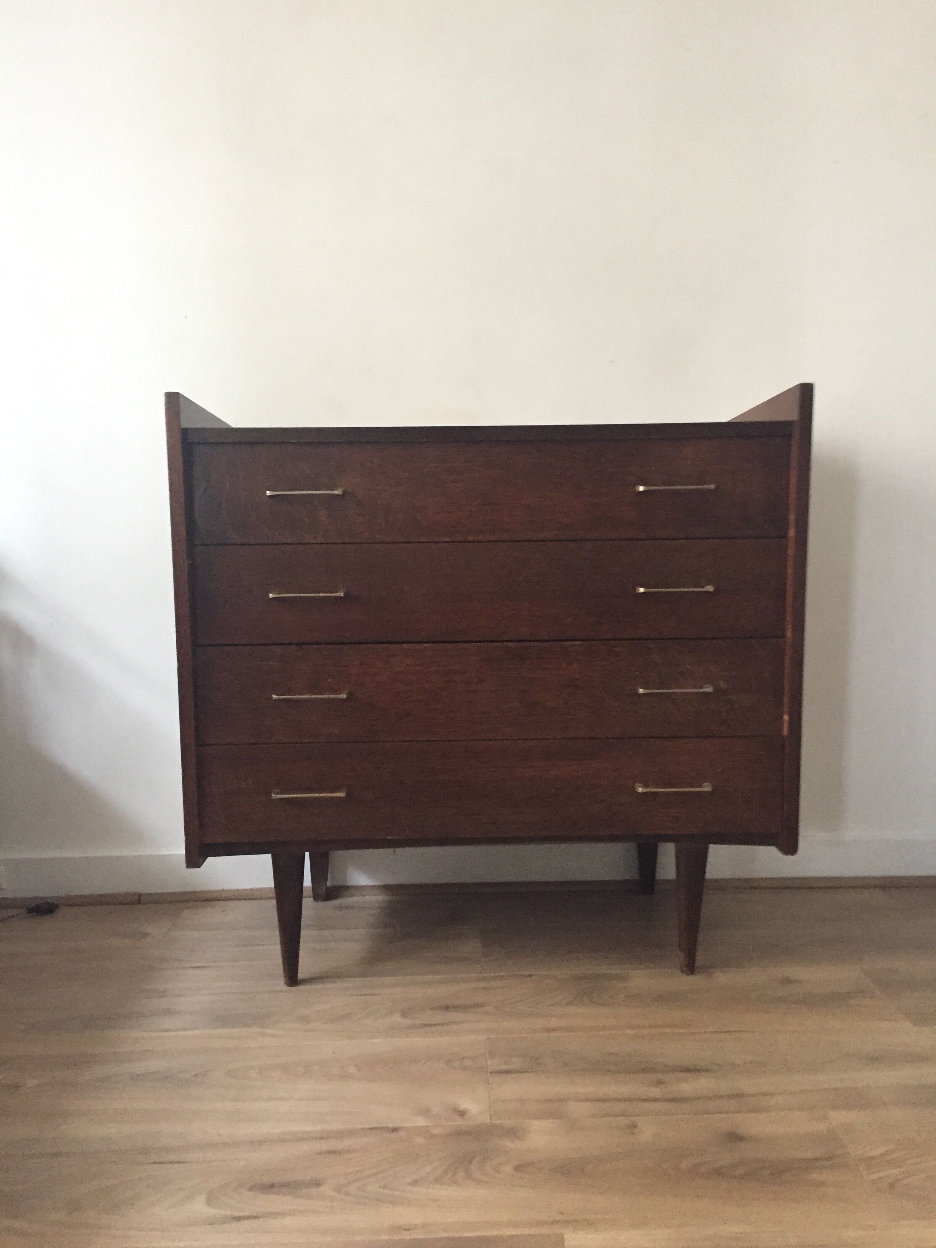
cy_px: 624
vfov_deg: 61.7
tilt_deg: -5.2
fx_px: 1046
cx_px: 468
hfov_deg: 48.2
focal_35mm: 29
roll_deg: -2.5
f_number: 2.2
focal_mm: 4.15
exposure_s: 1/17
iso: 250
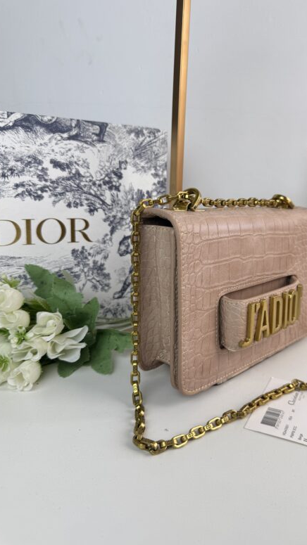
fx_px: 391
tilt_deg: -13.6
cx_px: 202
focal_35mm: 27
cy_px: 270
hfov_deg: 42.4
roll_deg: -1.7
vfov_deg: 69.9
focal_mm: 6.76
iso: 64
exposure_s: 1/188
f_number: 1.78
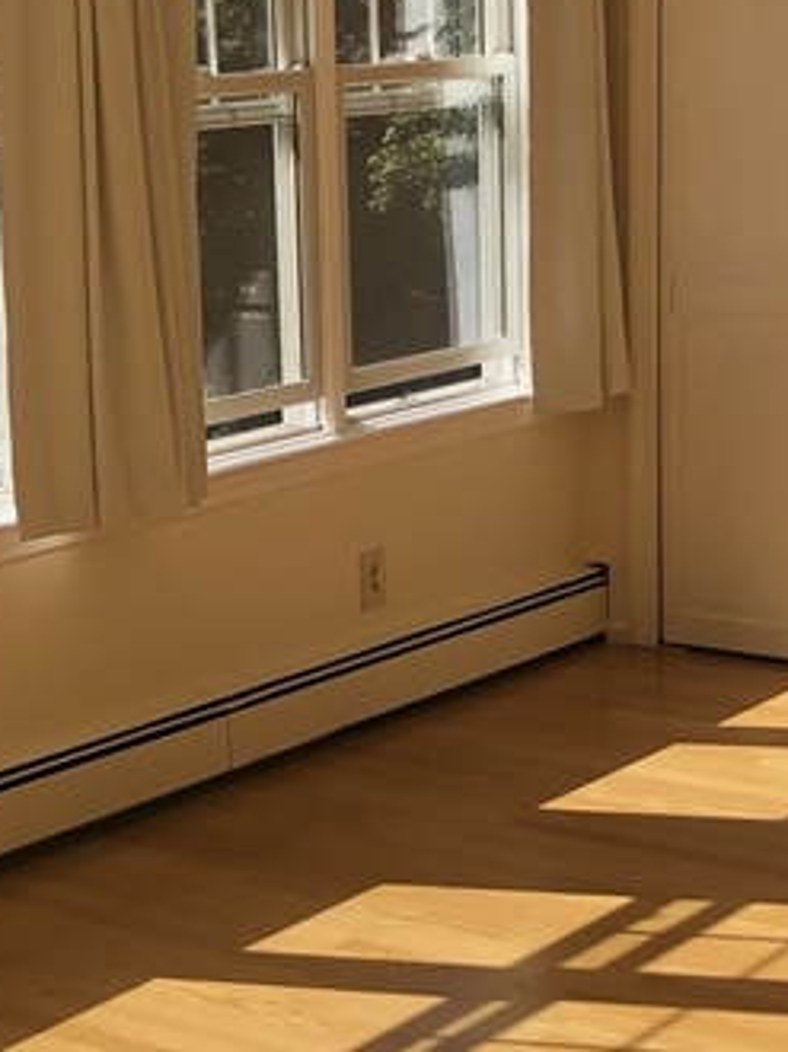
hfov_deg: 16.8
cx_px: 105
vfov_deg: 22.5
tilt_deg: -12.5
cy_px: 644
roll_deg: +2.3
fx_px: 2644
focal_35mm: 87
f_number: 1.8
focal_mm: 3.99
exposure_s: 1/486
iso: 20
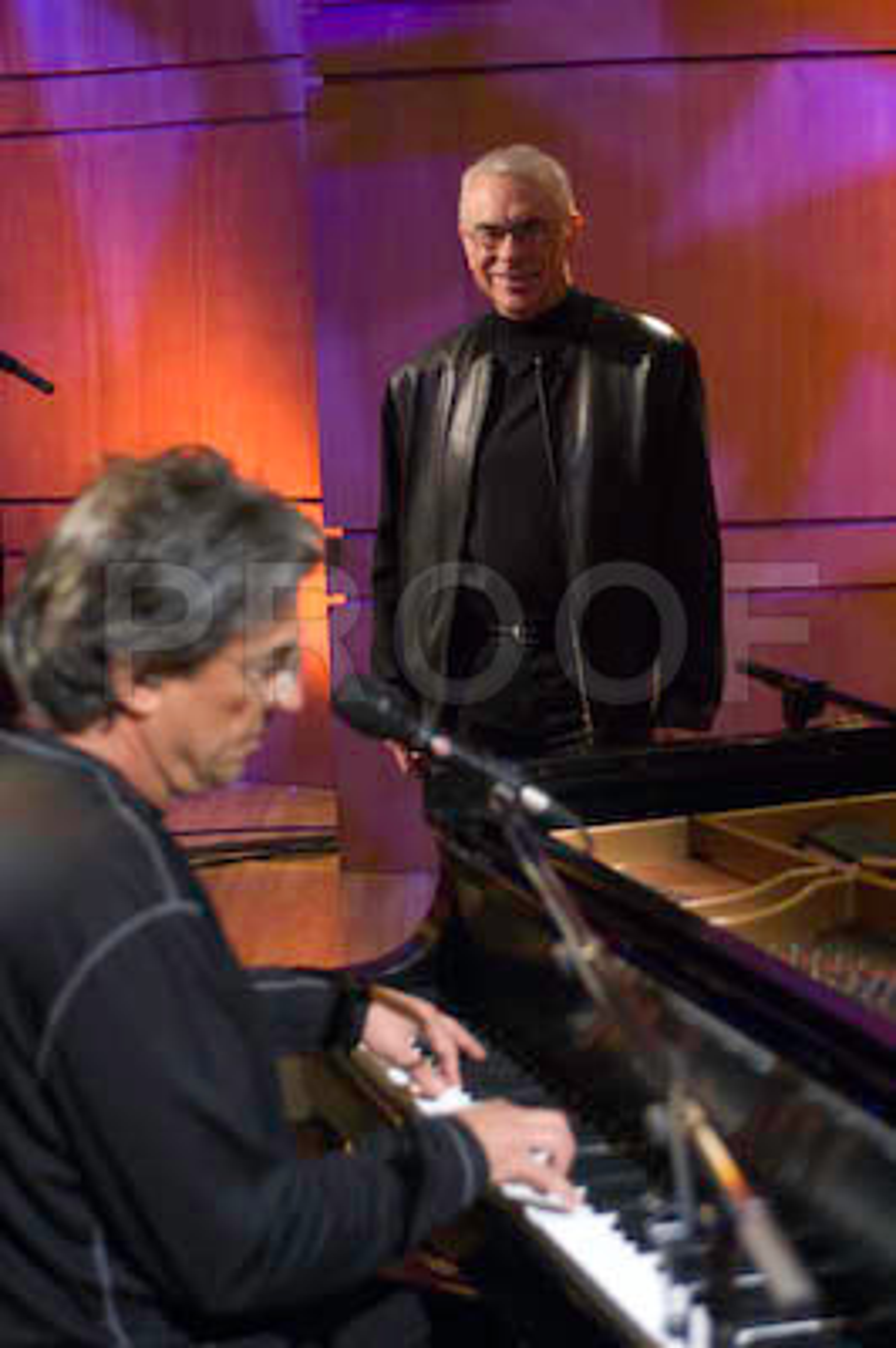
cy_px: 674
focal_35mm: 63
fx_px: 2356
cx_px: 448
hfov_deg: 21.5
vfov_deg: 31.9
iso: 800
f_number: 2.8
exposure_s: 1/60
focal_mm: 42
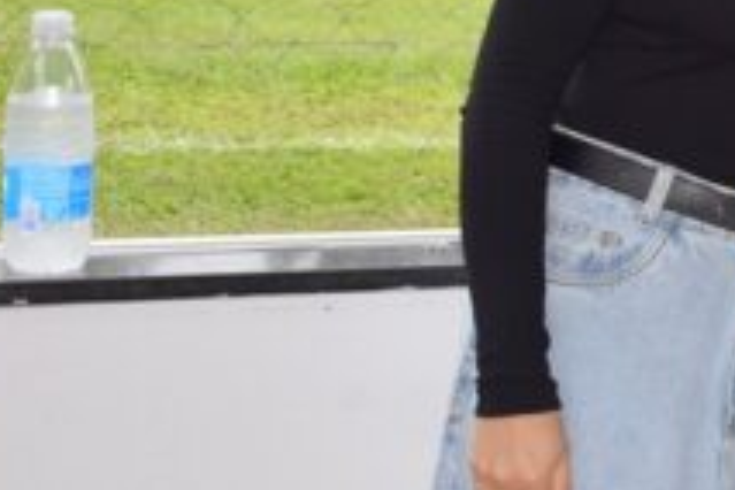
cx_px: 1232
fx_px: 2669
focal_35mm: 131
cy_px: 36
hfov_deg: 14.2
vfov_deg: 10.4
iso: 100
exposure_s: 1/125
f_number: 5.6
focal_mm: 25
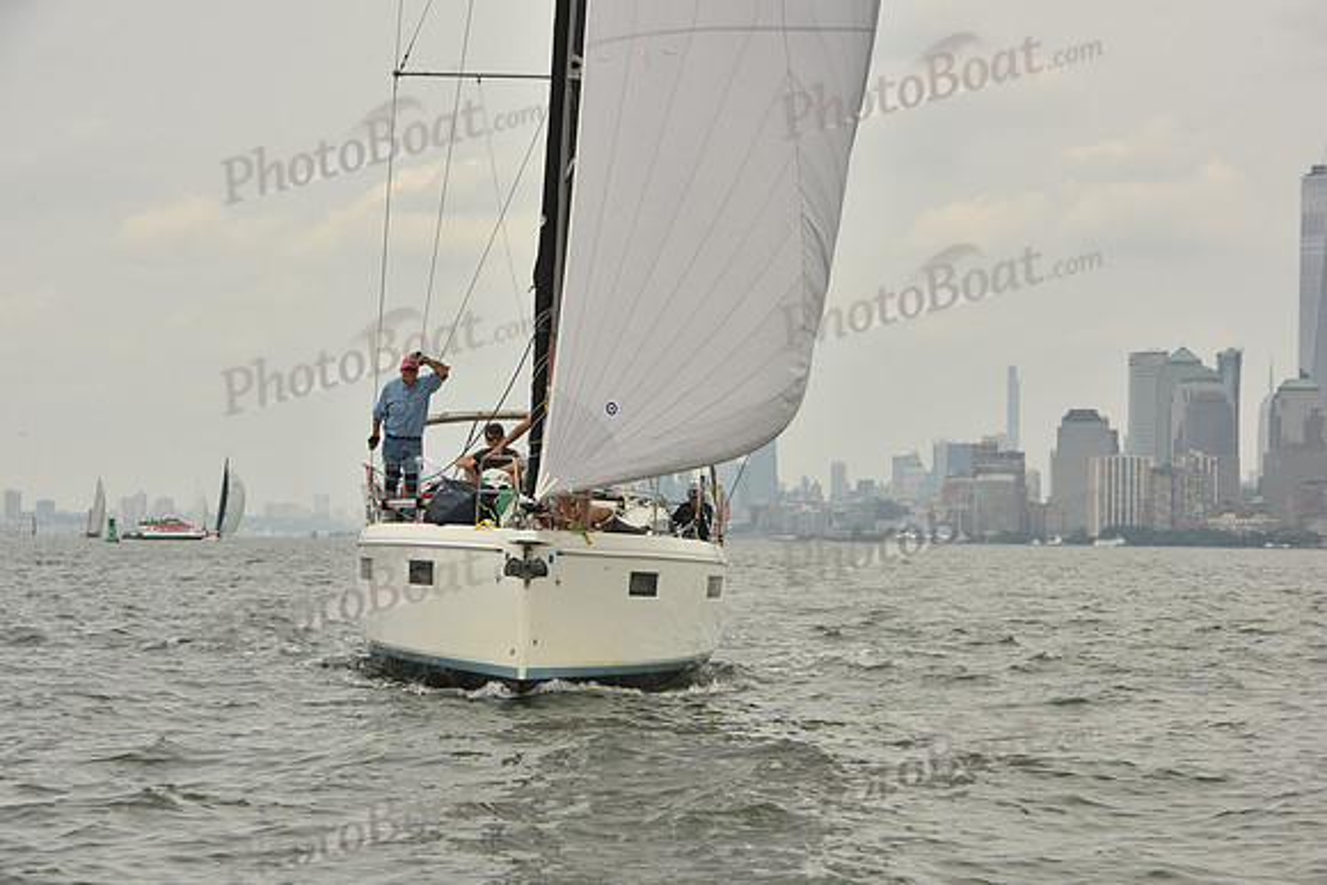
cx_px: 664
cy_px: 442
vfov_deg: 12.2
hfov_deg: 18.3
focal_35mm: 112
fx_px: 4129
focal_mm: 112
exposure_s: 1/640
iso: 250
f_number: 10
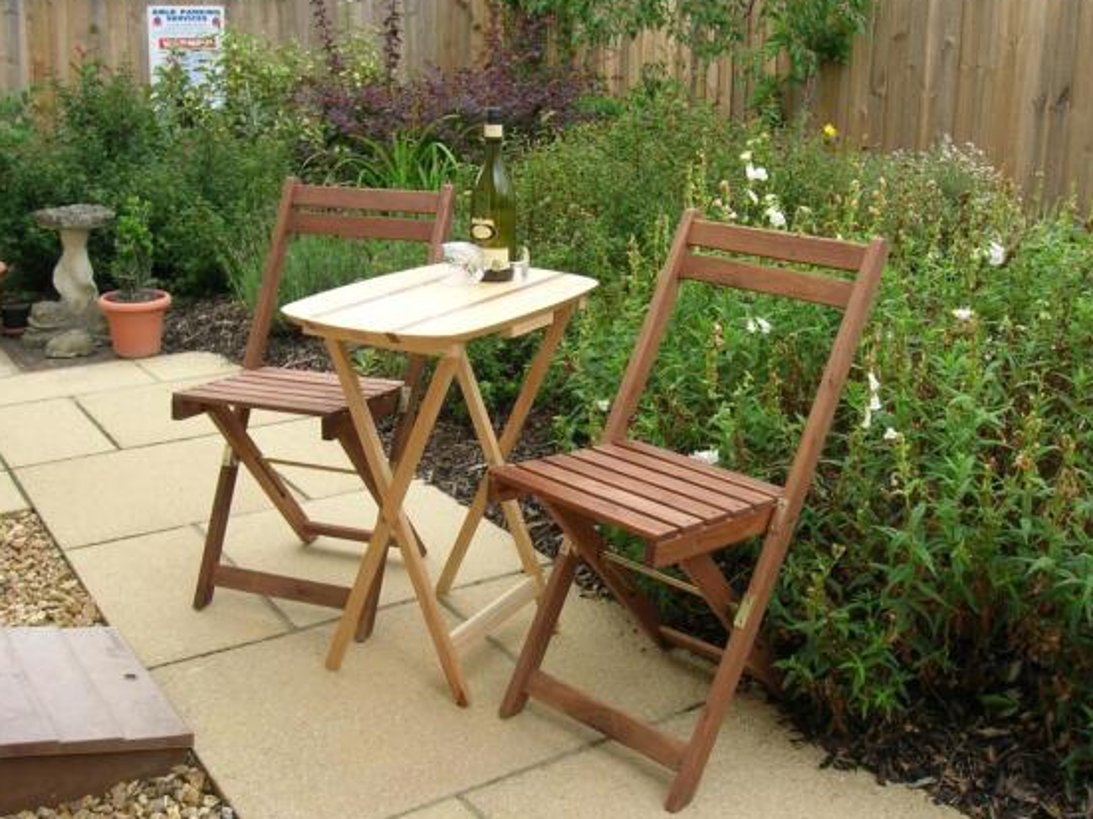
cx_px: 539
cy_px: 404
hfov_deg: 51.4
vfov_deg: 39.6
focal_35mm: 36
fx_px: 1136
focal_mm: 5.7
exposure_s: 1/84.1
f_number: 4.9
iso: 50
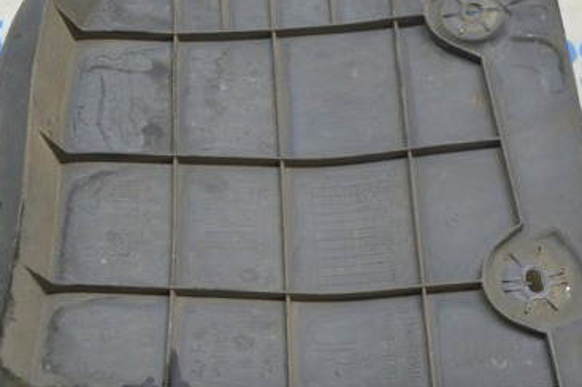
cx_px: 255
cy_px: 145
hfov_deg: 26.7
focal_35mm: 76
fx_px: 1225
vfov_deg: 17.9
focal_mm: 29
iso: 400
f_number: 5.6
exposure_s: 1/20
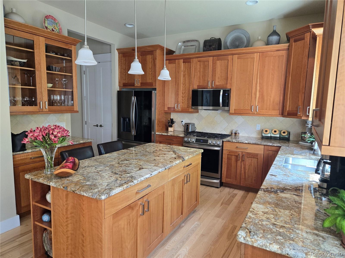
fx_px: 229
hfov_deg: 73.9
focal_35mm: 23
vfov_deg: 58.9
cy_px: 129
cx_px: 172
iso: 320
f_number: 1.8
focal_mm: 5.4
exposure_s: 1/120
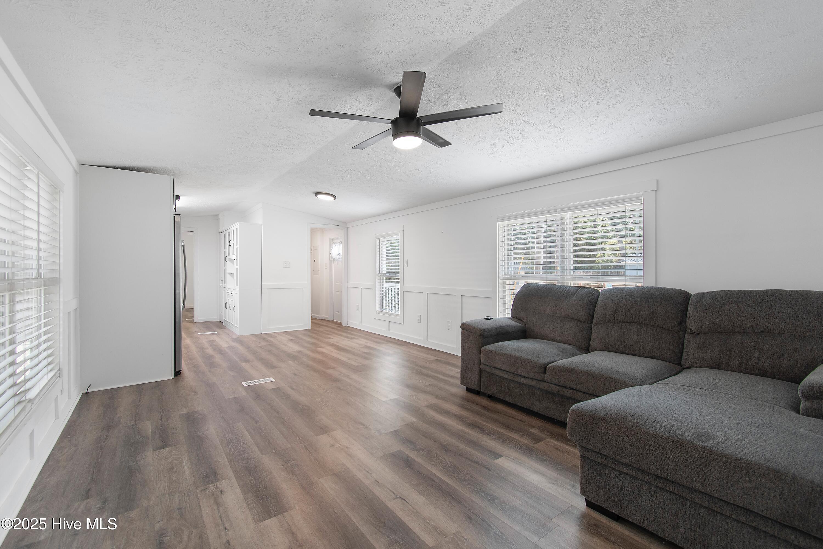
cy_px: 274
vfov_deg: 77.3
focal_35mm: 15
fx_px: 343
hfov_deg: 100.4
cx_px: 412
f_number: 4.5
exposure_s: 1/13
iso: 100
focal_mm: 10
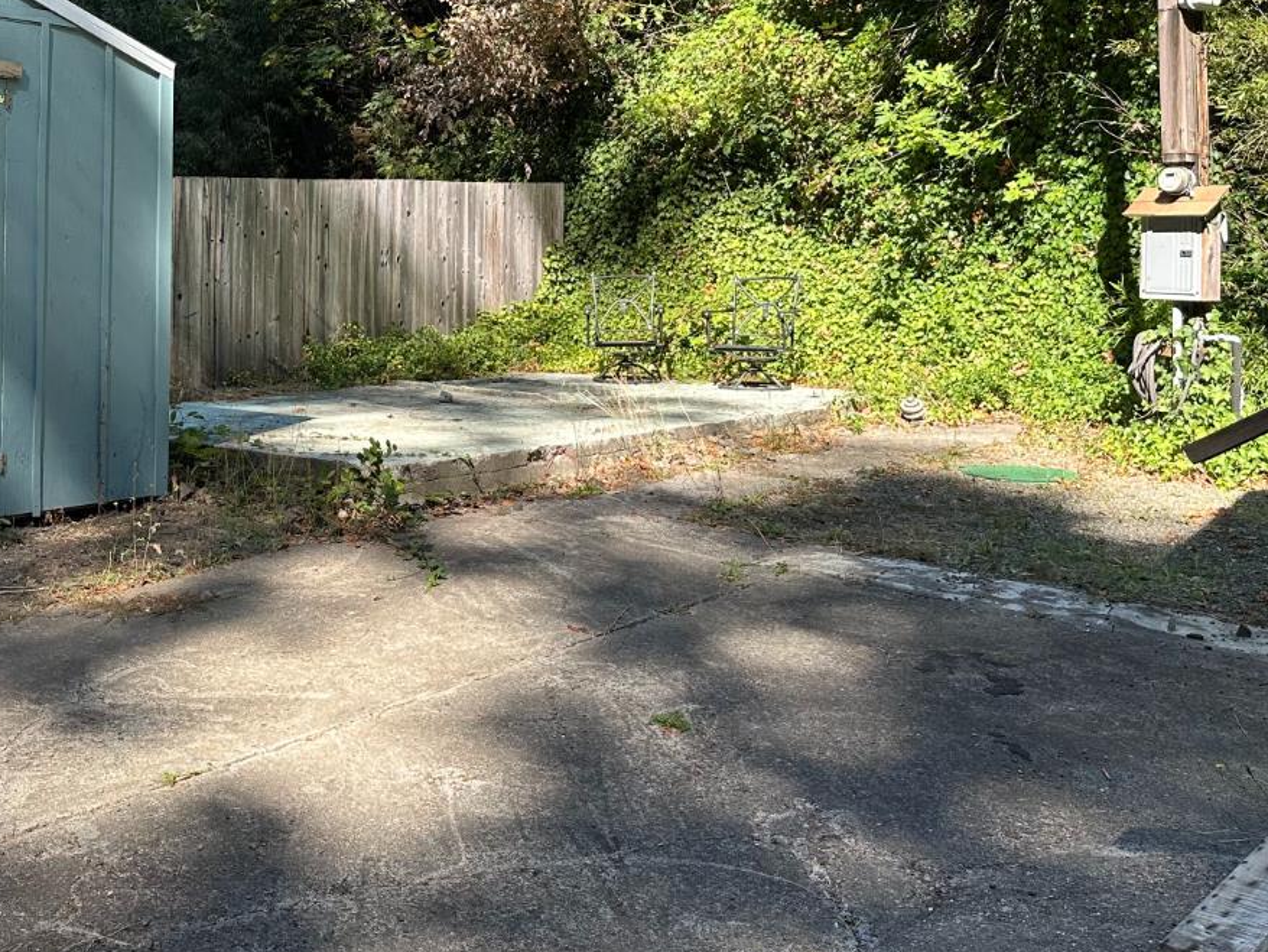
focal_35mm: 41
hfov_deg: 44.3
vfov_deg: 34.5
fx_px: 1502
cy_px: 255
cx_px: 321
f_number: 1.78
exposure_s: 1/762
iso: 80
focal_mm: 6.86
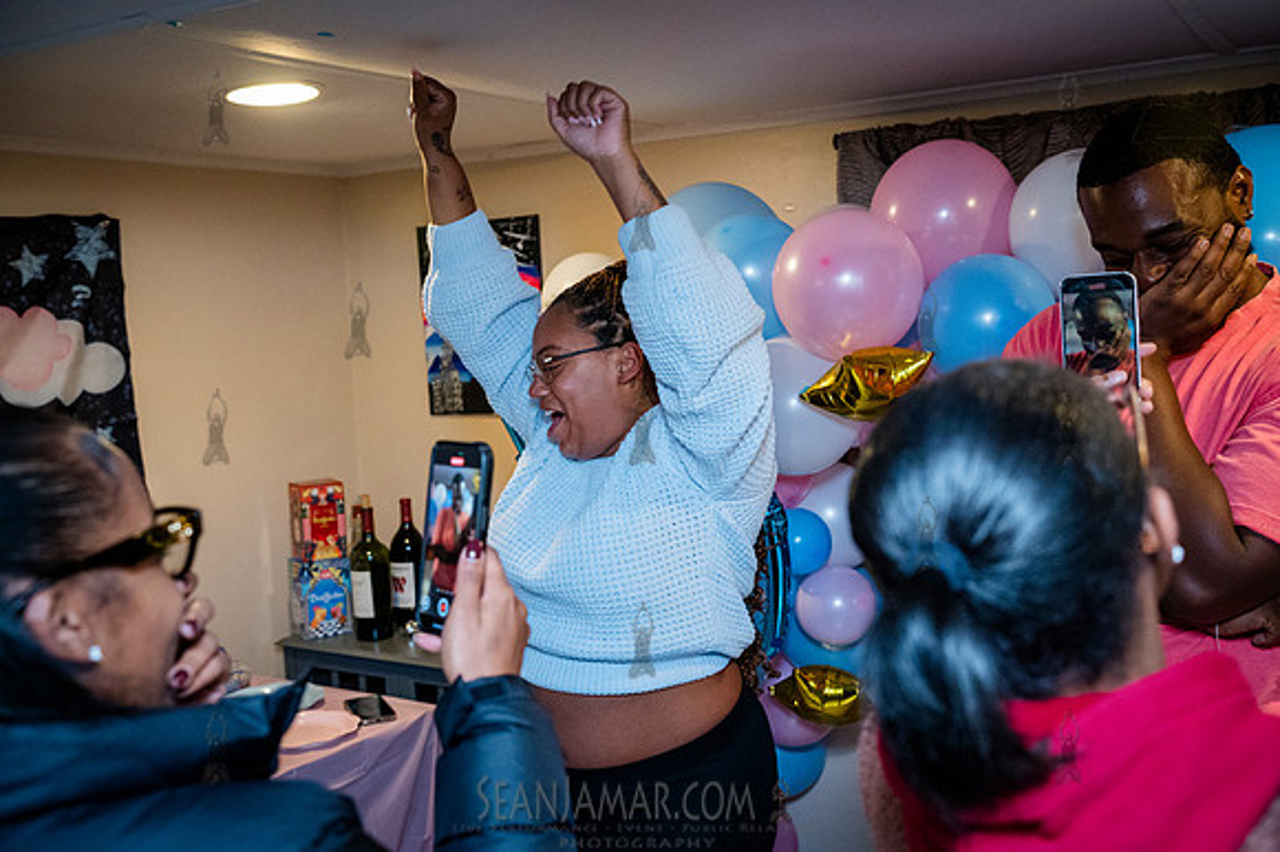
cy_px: 426
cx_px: 640
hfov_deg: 54.5
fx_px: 1244
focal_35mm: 35
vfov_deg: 37.8
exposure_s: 1/320
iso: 6400
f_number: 4
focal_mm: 35
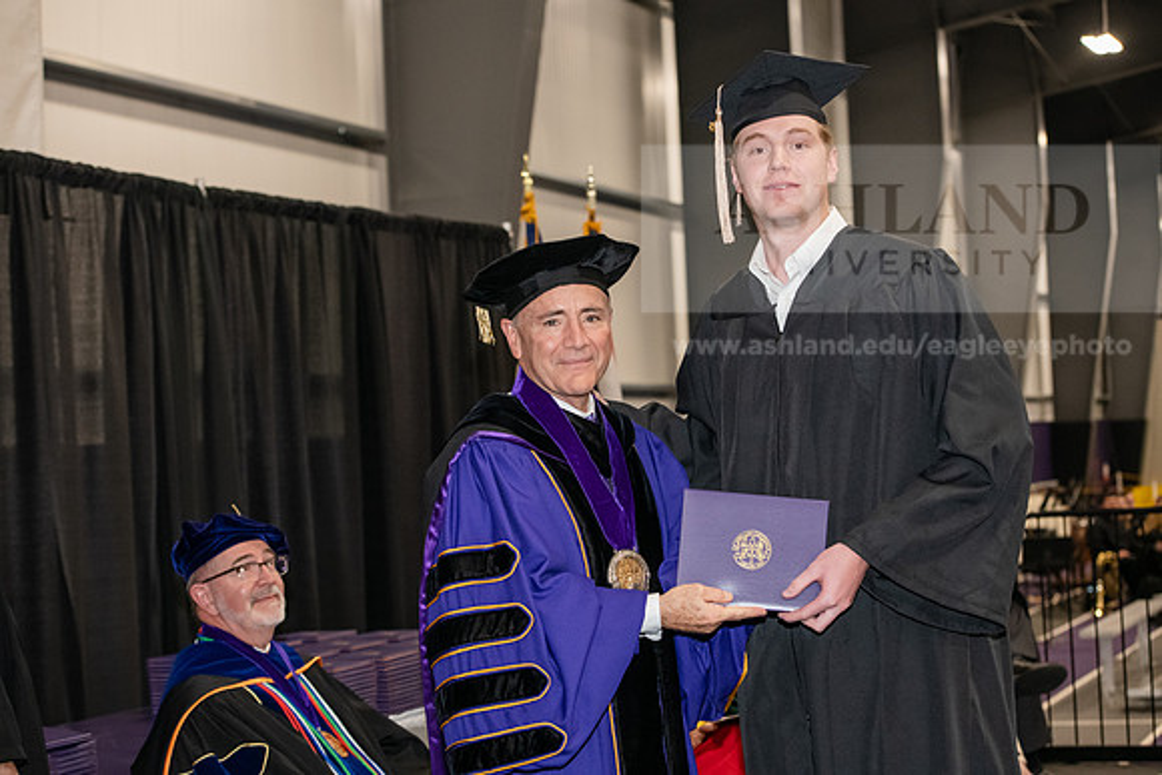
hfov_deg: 28.8
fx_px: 2260
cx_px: 581
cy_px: 388
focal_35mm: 70
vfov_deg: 19.5
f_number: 5
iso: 2500
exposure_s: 1/200
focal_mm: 70
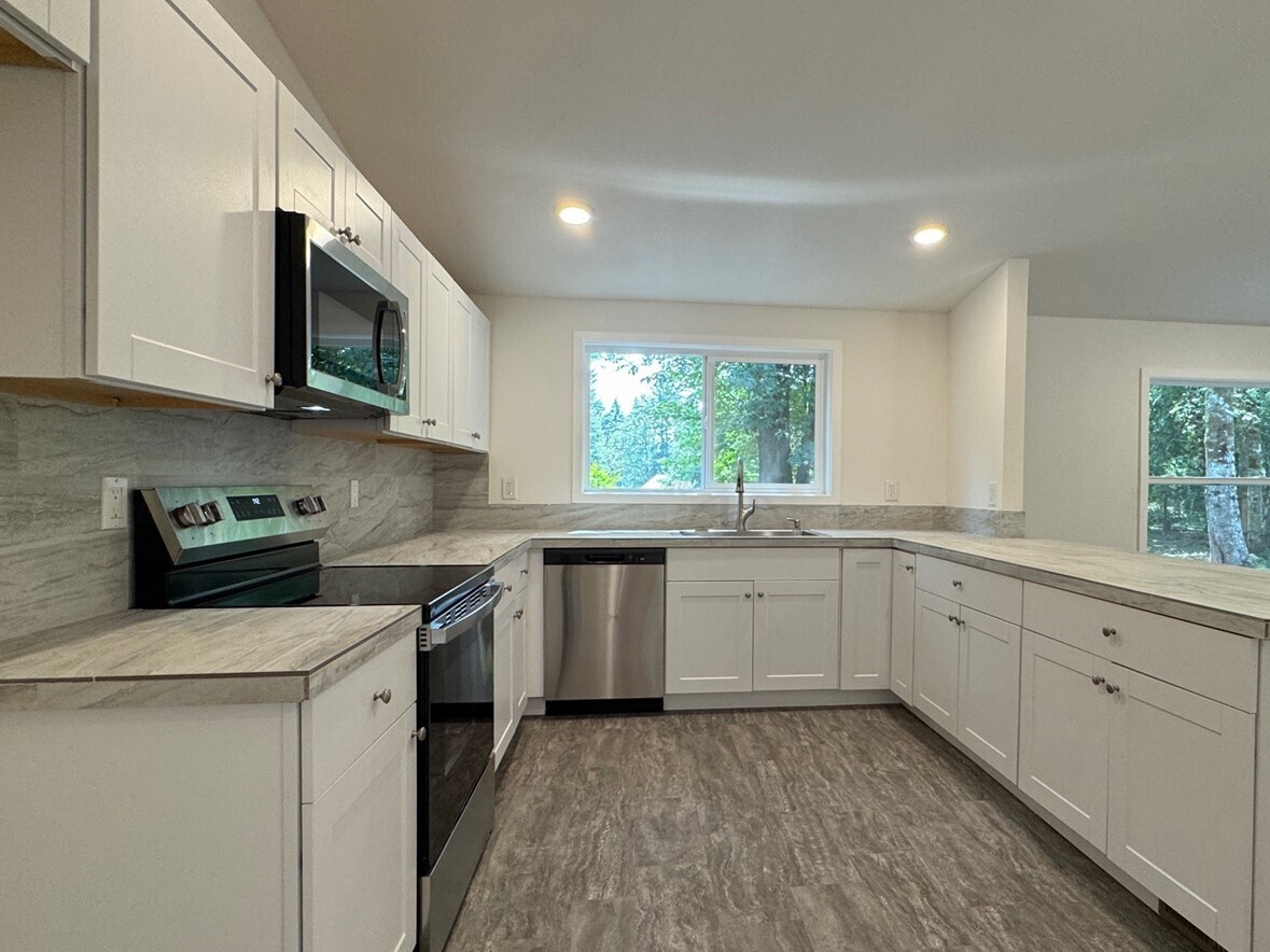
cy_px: 494
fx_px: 697
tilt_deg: -1.6
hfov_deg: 84.3
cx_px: 715
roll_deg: -0.6
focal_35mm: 19
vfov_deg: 68.6
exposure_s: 1/120
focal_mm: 2.22
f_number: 2.2
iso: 160
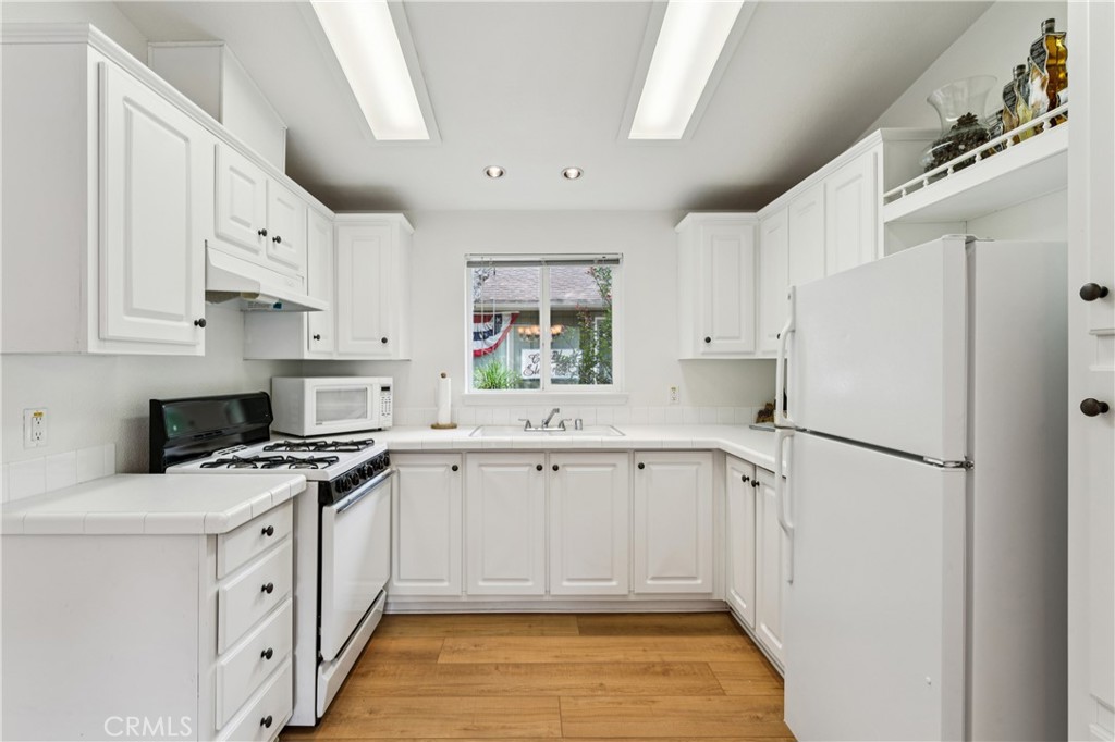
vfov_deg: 72.0
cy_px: 371
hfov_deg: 95.0
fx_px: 511
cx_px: 558
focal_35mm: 16
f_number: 13
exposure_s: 1/4
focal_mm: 16.5
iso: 100
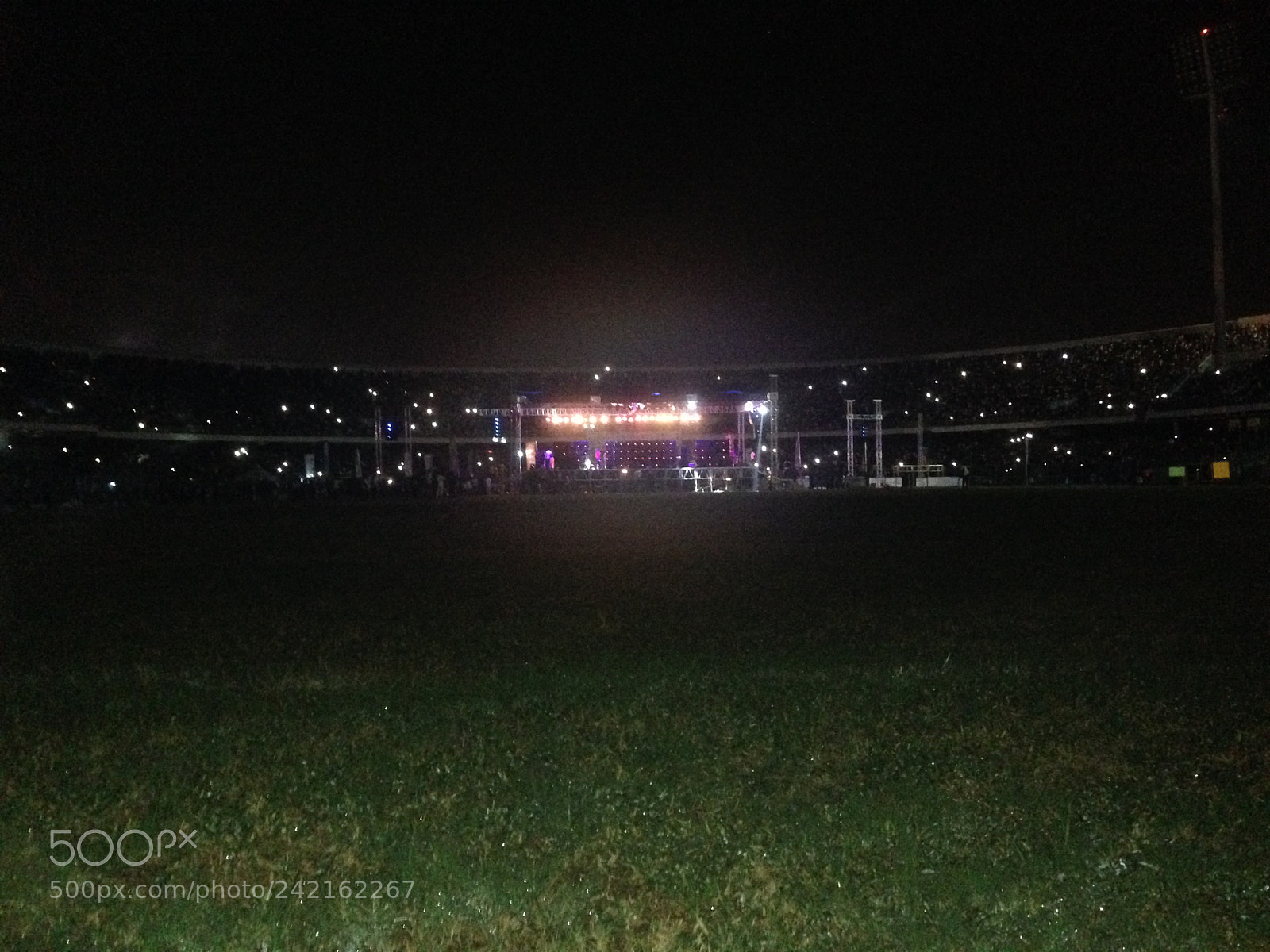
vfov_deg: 42.9
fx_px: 1211
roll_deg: -0.3
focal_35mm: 33
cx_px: 635
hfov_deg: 55.4
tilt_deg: +1.5
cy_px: 476
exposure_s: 1/16
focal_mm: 4.12
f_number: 2.4
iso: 800
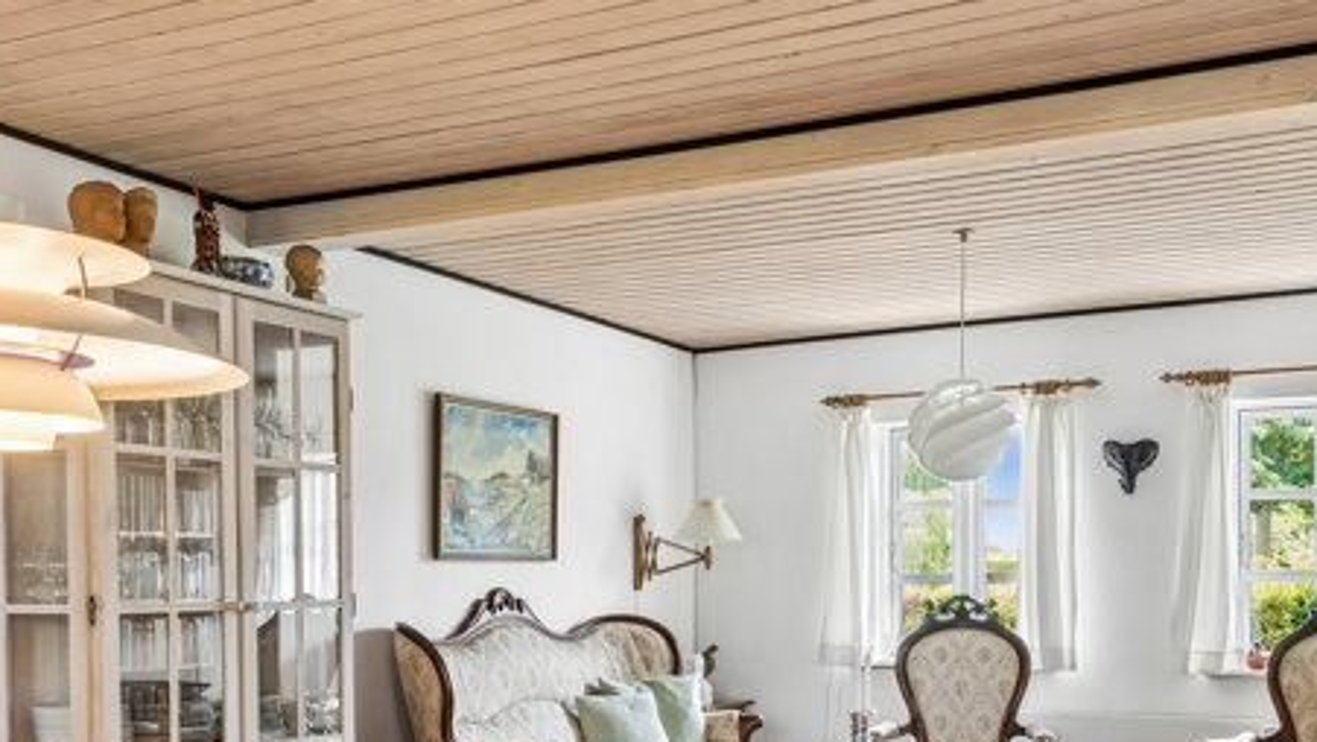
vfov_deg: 28.9
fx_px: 1411
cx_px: 718
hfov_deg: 50.0
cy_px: 577
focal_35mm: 40
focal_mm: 14.5
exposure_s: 4
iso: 200
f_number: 8
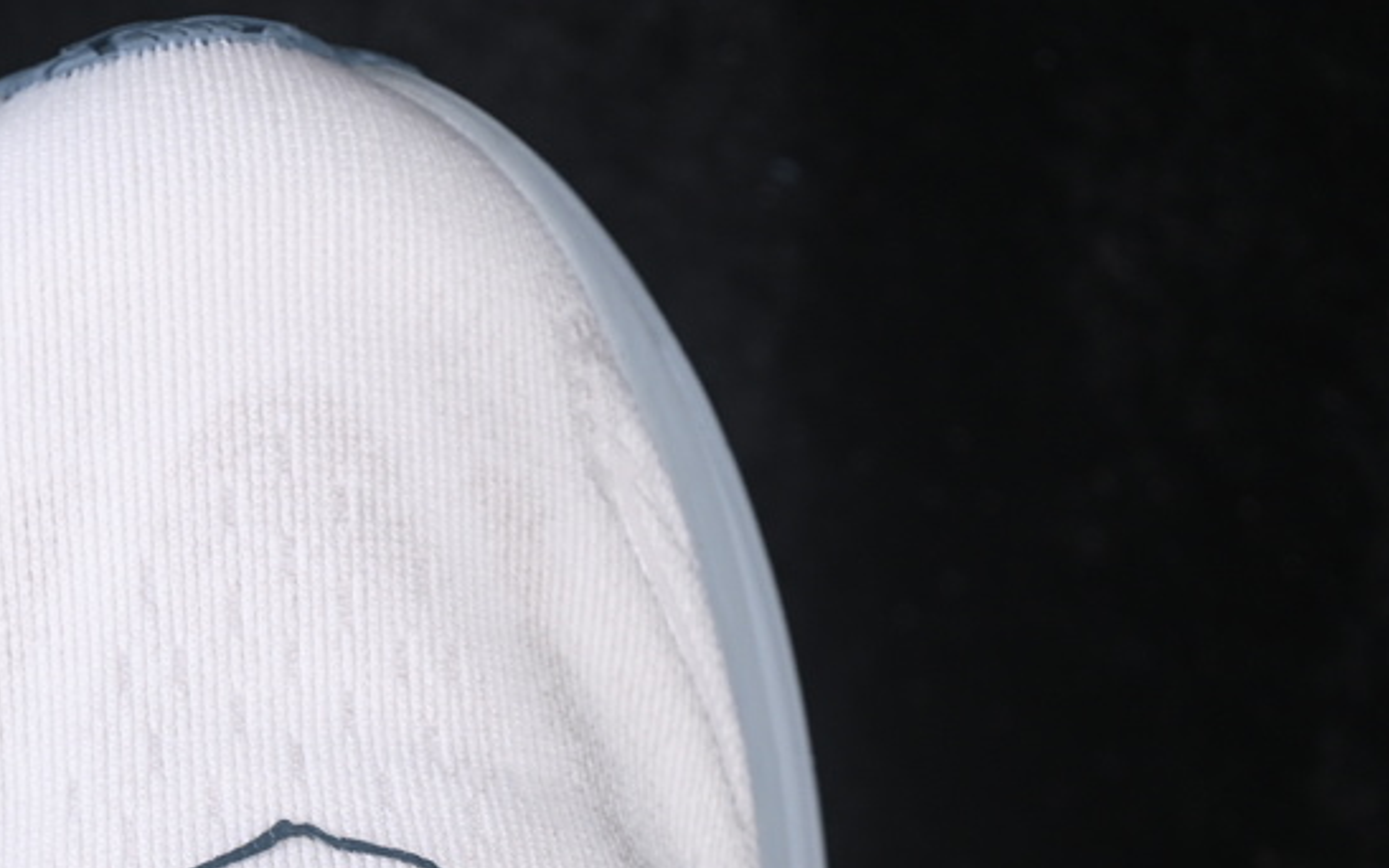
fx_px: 5717
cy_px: 807
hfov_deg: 13.7
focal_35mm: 151
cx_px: 178
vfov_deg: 8.7
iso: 160
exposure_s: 1/80
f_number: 7.1
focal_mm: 50
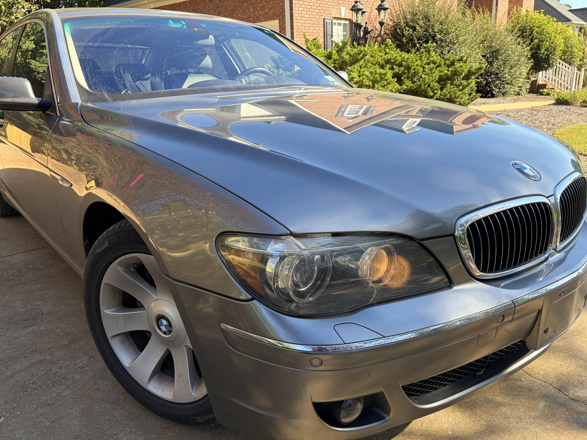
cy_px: 220
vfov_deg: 53.1
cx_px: 294
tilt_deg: -18.9
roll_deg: +1.7
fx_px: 441
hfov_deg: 67.3
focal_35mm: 26
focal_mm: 5.96
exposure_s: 1/500
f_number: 1.6
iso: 50
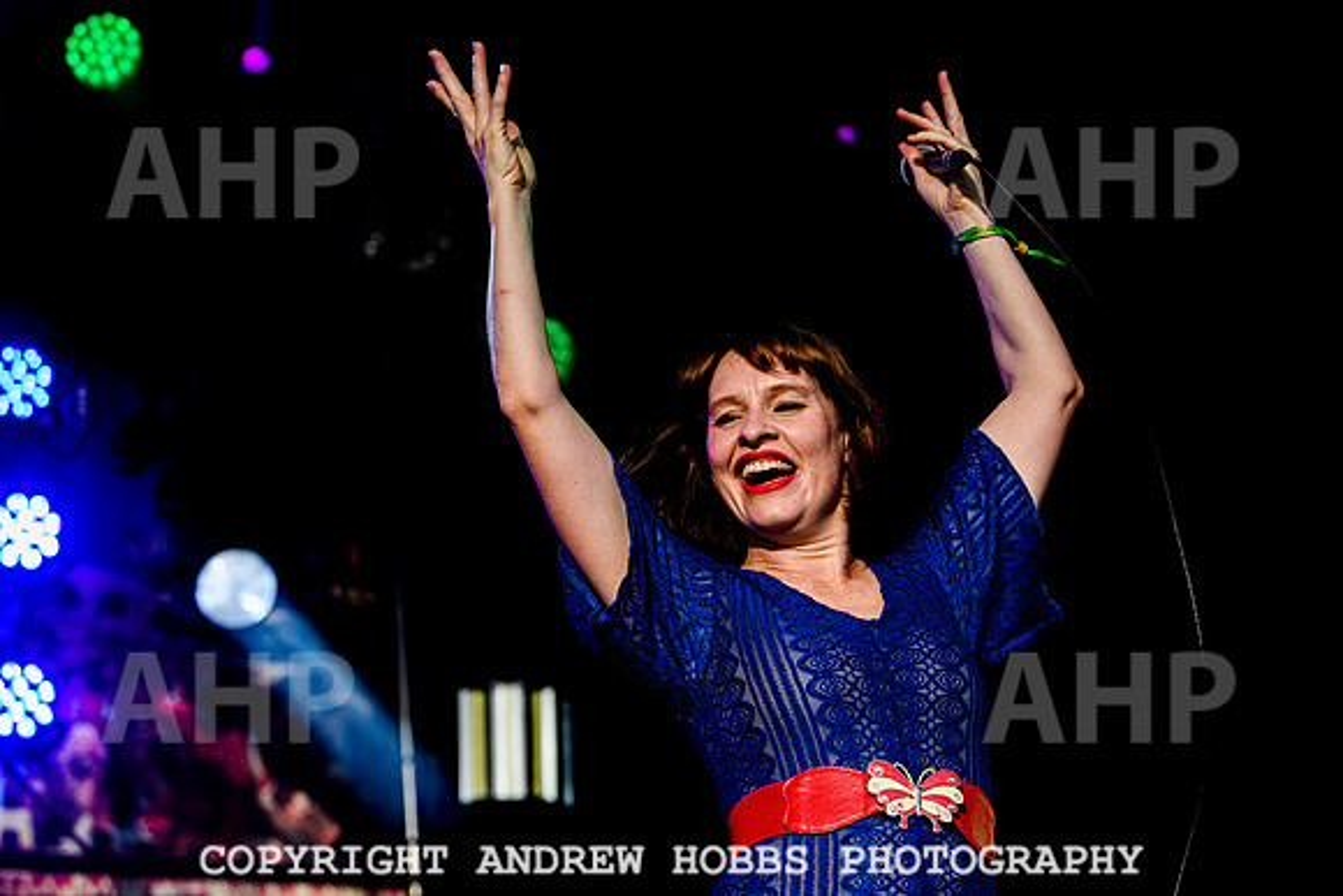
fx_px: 3780
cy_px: 454
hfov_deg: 20.1
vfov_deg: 13.5
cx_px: 680
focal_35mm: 101
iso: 400
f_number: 4
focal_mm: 100
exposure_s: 1/1250
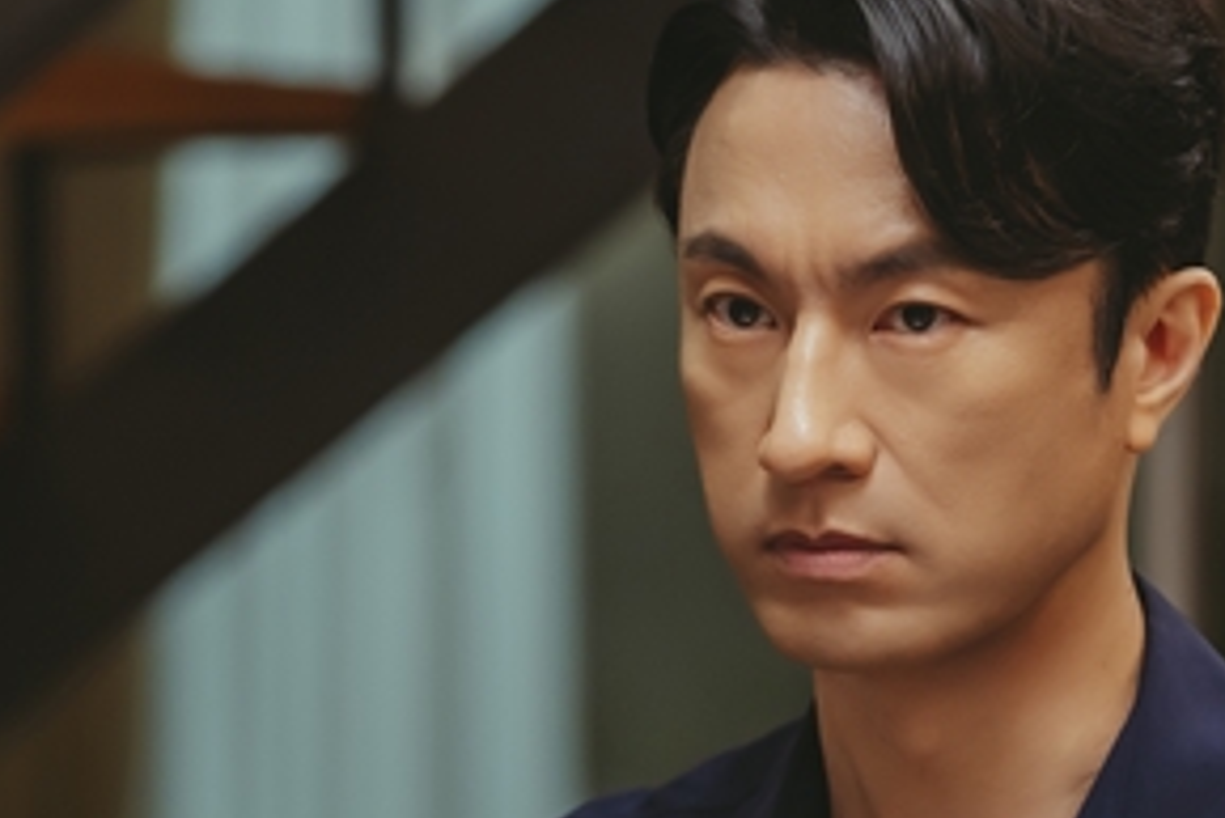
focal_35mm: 269
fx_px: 9158
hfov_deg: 7.7
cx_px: 763
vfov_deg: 5.1
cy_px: 627
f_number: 2.8
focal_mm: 108
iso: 800
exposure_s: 1/80
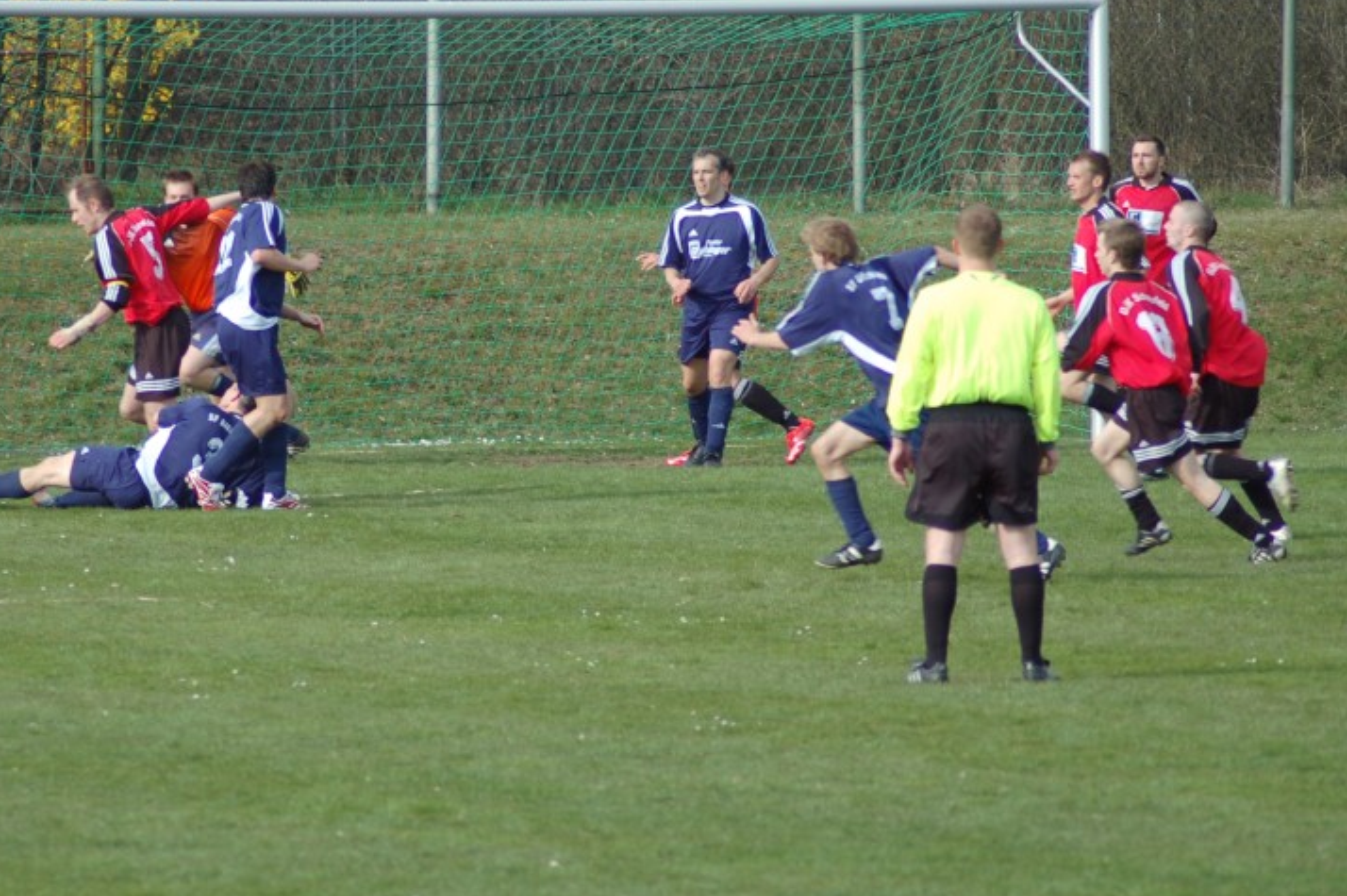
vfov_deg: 3.5
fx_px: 14470
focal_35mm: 387
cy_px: 339
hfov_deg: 5.3
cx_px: 479
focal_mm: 180
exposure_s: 1/640
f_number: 4.8
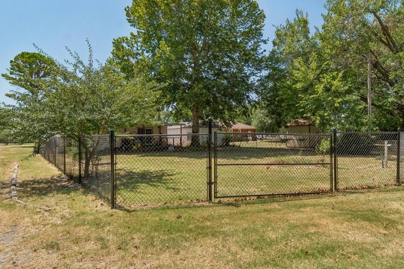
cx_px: 233
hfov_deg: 86.3
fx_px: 213
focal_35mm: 19
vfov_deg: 64.4
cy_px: 124
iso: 100
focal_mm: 10
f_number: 9
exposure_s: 1/640
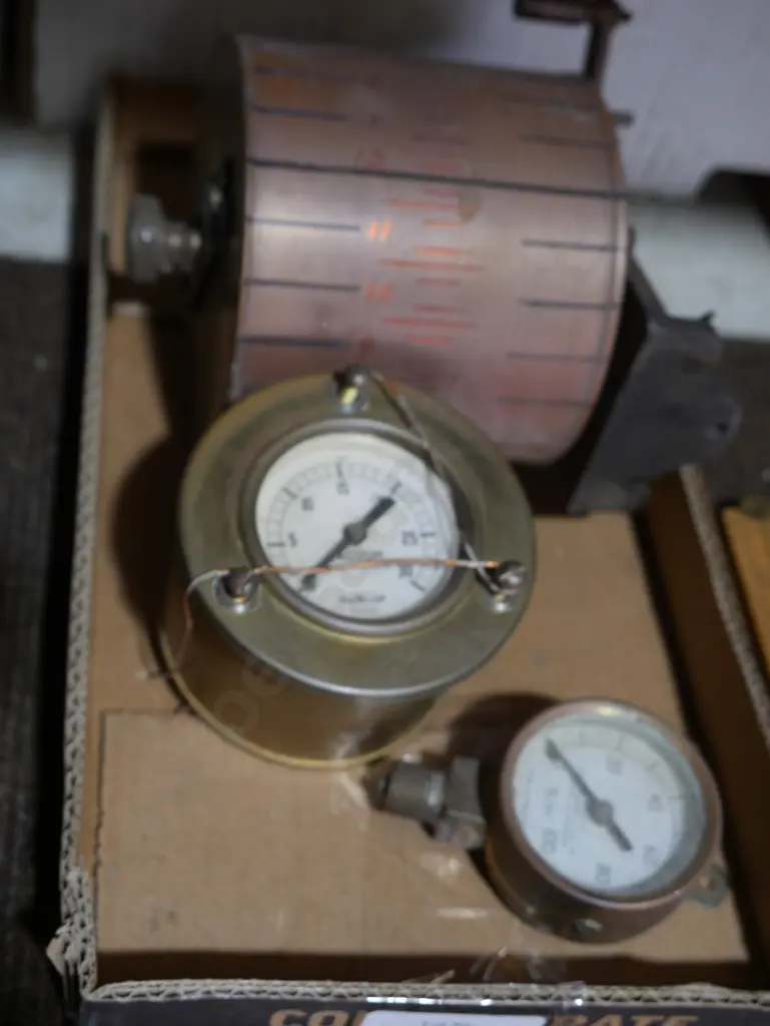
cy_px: 513
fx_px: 1482
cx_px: 385
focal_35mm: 50
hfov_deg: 29.1
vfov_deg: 38.2
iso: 400
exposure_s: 1/60
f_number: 5.3
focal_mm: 25
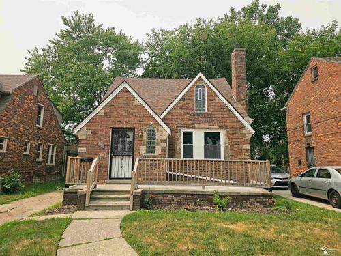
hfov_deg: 73.9
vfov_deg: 58.9
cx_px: 170
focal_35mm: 23
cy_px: 128
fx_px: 227
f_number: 1.7
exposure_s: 1/746
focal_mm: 6.3
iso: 10
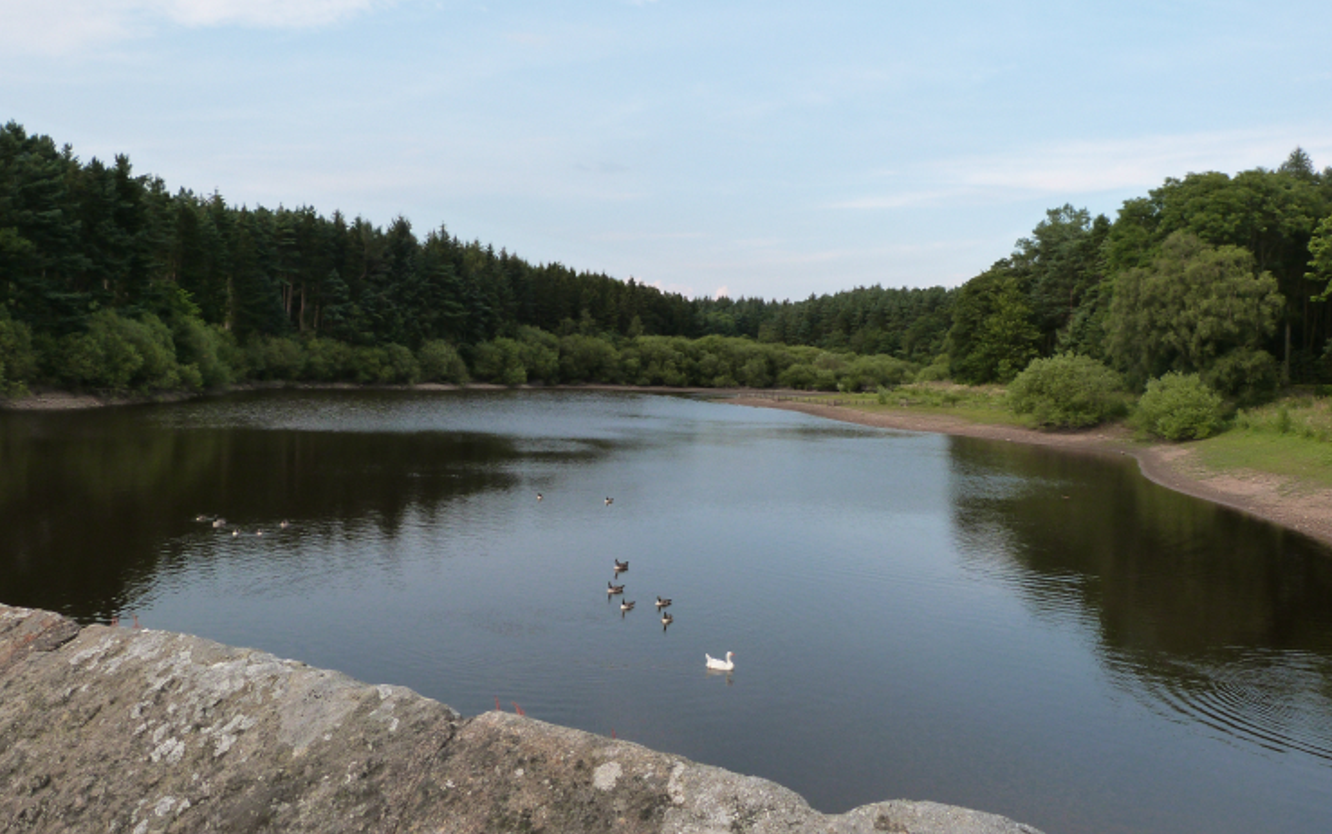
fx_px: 1017
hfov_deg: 66.4
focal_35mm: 28
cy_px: 371
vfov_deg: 44.5
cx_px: 657
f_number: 4.5
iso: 160
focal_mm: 4.6
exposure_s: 1/250
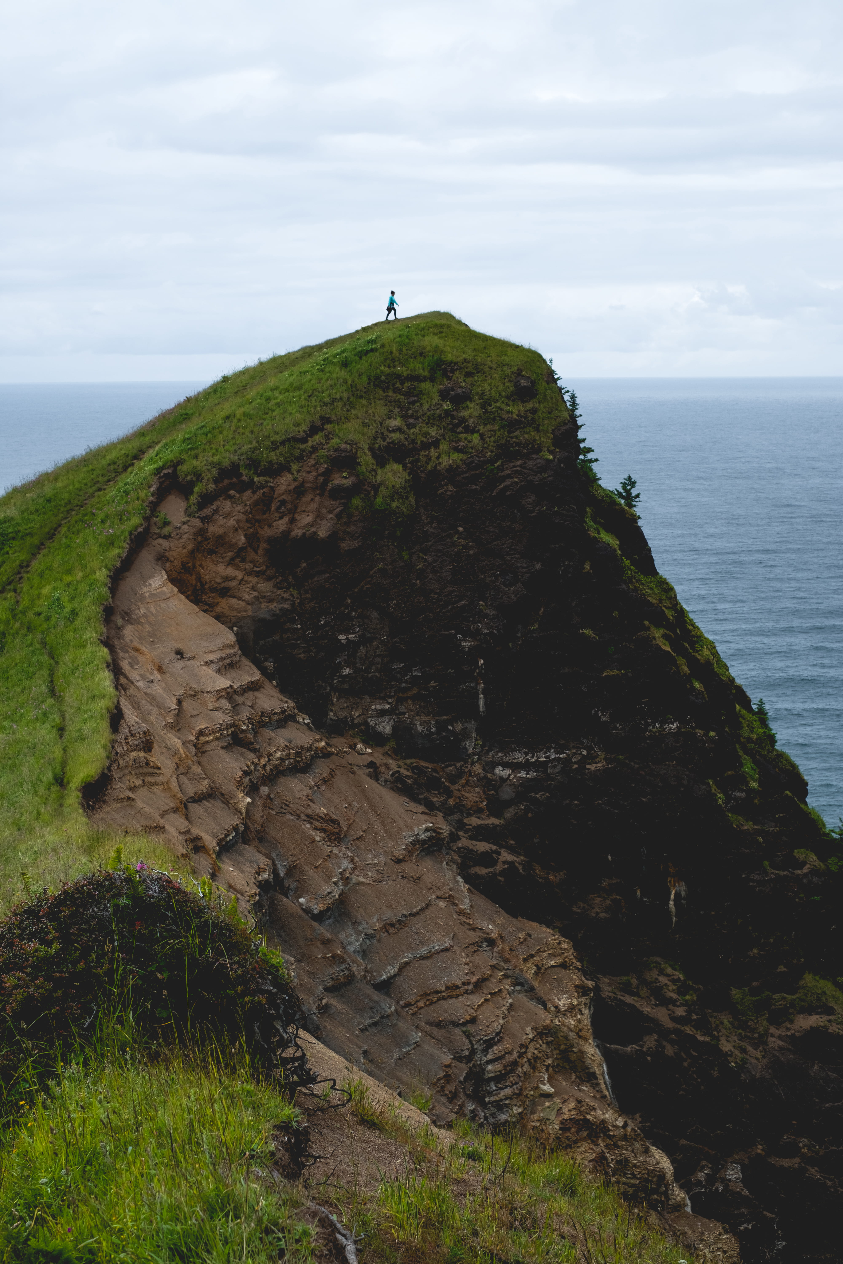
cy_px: 632
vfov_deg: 37.5
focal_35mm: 53
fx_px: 1861
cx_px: 422
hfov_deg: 25.5
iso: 200
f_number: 5.6
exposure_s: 1/500
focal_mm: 35
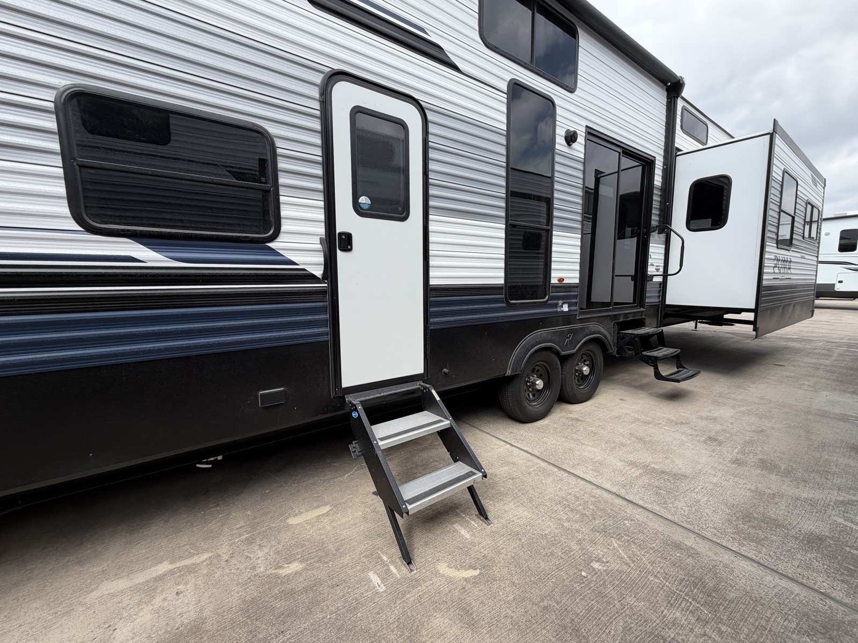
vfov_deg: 85.7
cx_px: 429
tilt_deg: -6.2
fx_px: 347
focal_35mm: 14
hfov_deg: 102.1
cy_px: 322
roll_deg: -1.7
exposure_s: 1/679
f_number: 2.2
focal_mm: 2.22
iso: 40
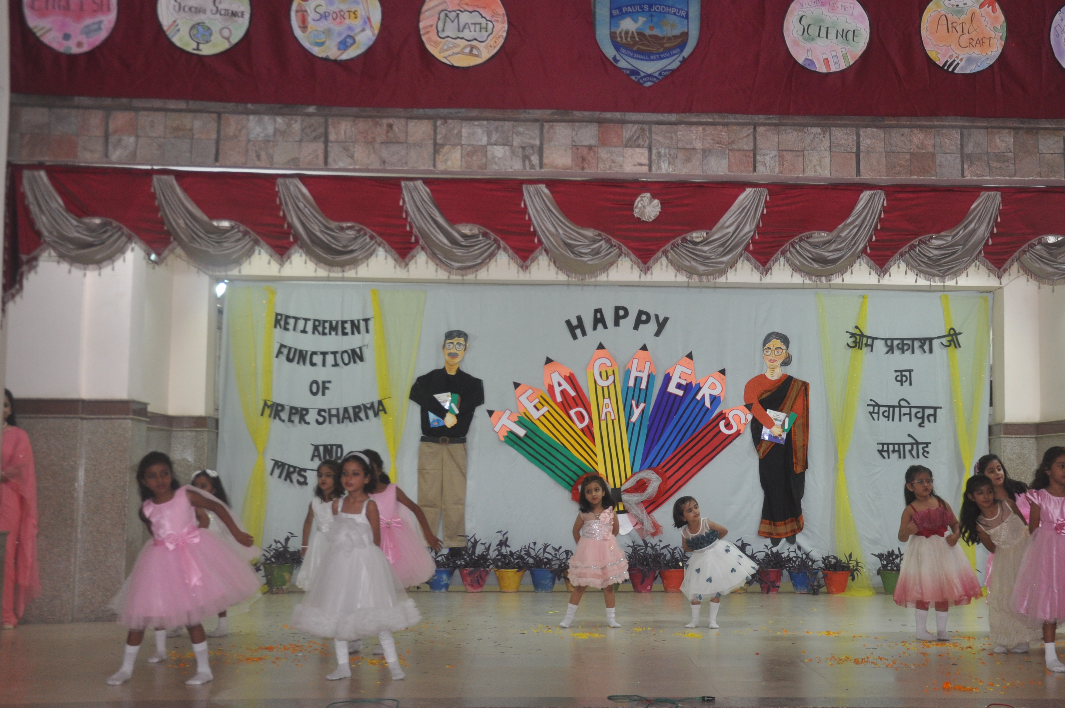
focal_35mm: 55
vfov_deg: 24.6
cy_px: 343
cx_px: 627
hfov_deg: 36.2
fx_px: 1625
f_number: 4.2
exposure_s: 1/80
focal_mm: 30
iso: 500
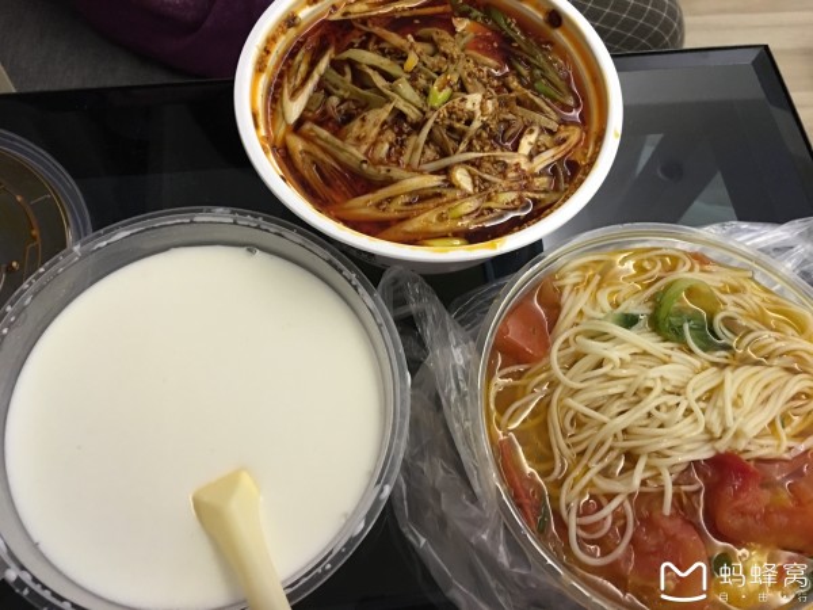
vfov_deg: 48.2
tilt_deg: -65.7
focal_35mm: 29
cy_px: 305
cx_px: 406
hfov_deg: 61.7
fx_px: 681
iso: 160
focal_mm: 4.15
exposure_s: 1/8
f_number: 2.2
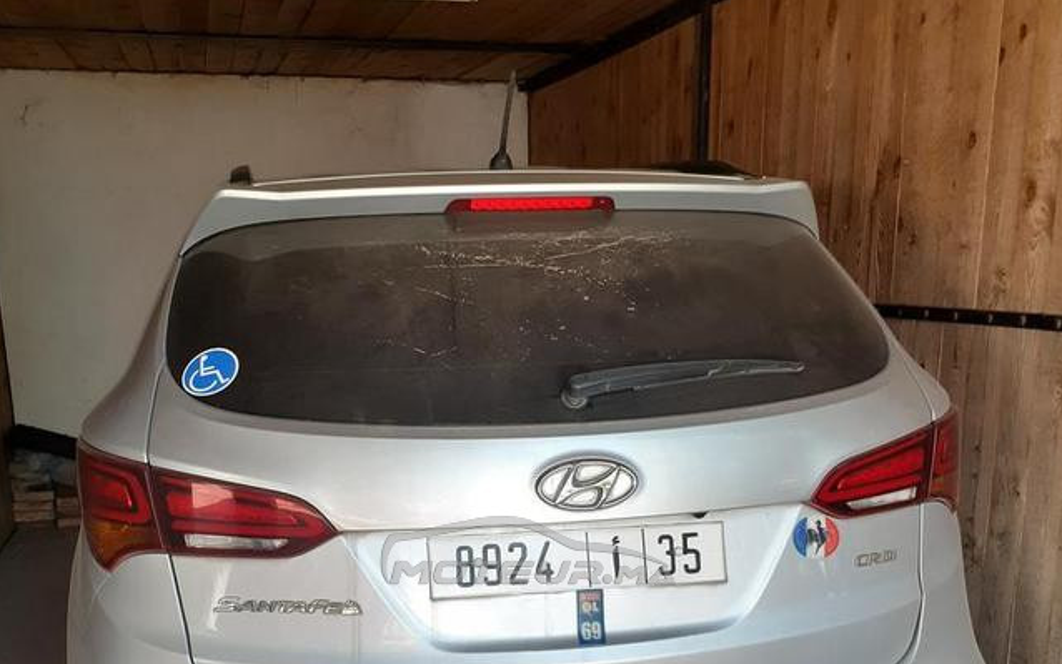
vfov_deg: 31.7
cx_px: 528
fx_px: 1129
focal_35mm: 39
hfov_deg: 50.4
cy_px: 550
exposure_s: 1/100
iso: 80
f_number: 1.9
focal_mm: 3.6
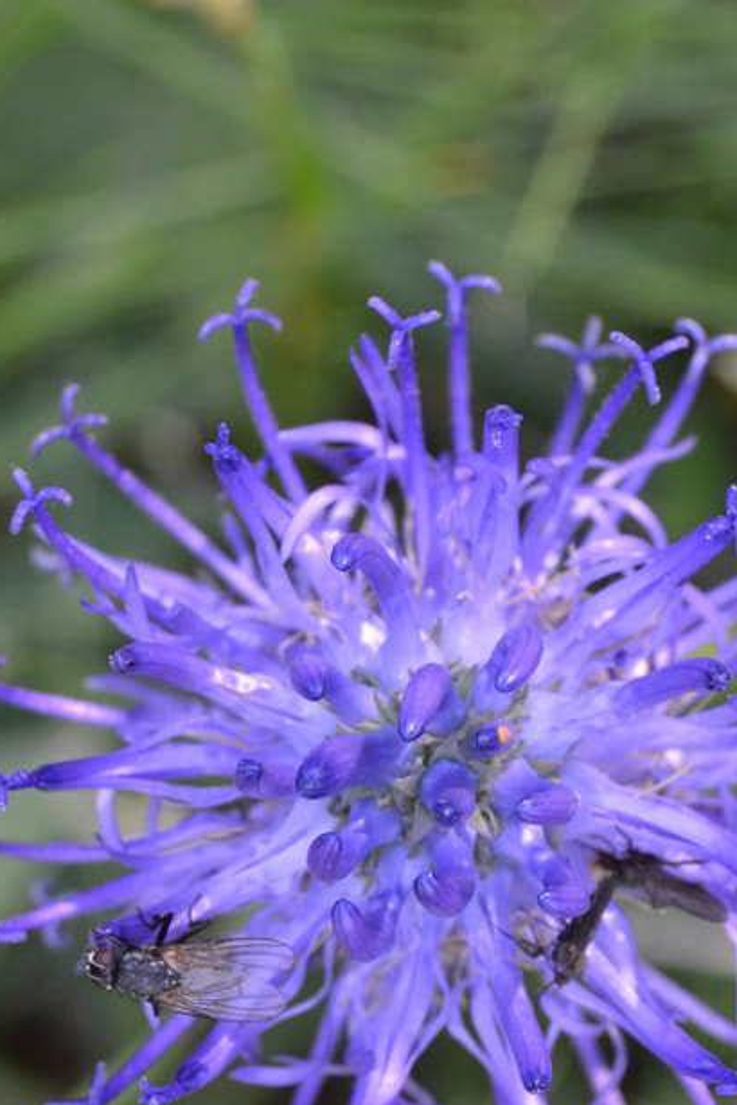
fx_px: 6233
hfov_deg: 6.8
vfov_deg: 10.1
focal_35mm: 203
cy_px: 690
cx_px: 432
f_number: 5.6
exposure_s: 1/60
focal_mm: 52
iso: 500
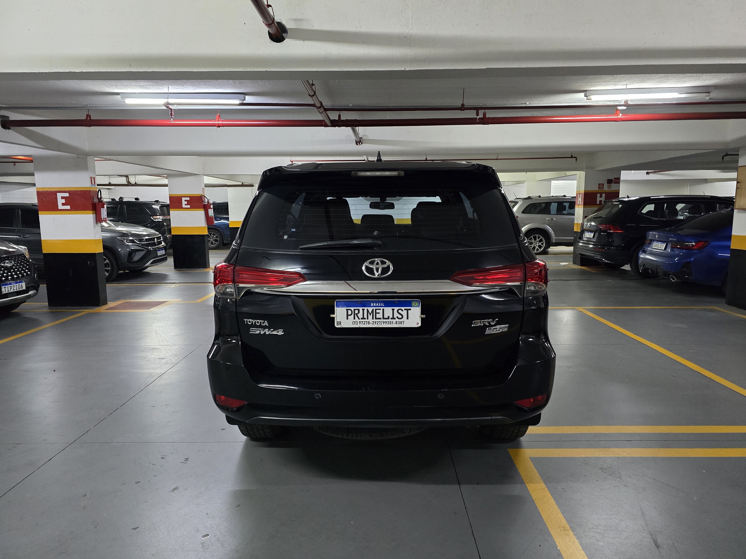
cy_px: 280
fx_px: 496
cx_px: 373
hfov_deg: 73.9
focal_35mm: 23
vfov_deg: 58.9
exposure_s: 1/40
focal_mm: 6.3
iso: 1600
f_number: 1.7
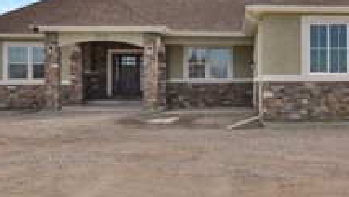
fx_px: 565
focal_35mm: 61
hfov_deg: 33.2
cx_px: 287
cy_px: 83
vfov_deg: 19.8
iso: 250
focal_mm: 25
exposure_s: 1/250
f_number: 8
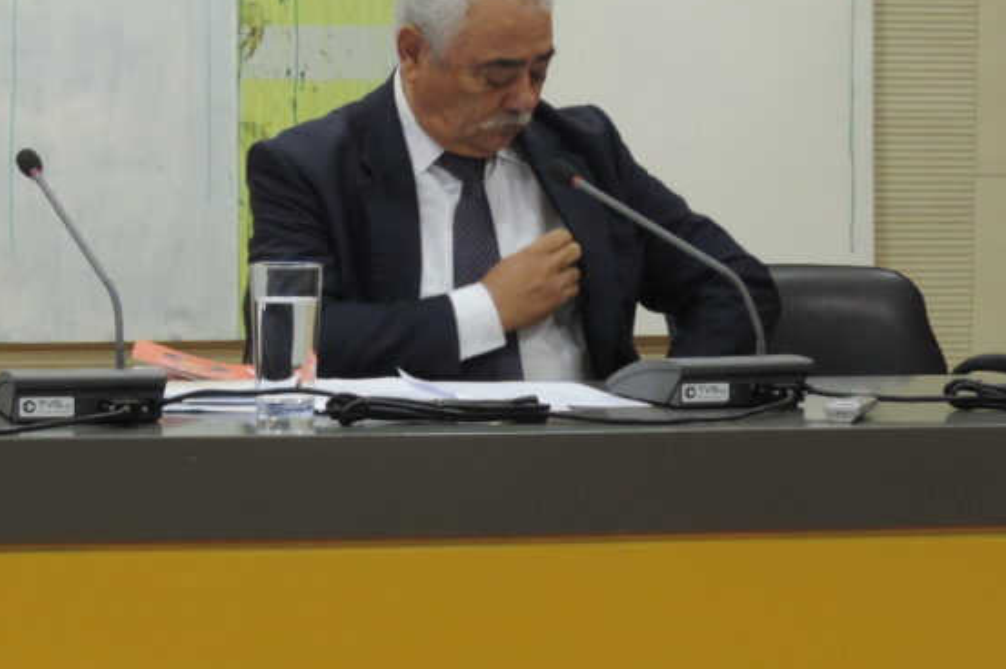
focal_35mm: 106
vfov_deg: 12.9
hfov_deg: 19.2
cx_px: 255
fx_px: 2960
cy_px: 398
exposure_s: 1/25
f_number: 3.7
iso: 400
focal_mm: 9.8
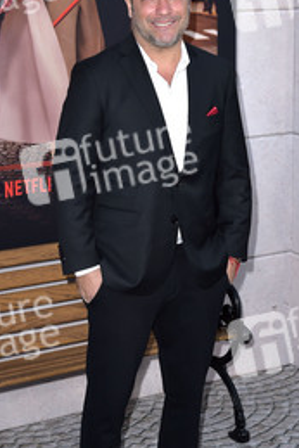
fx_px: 921
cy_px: 251
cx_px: 160
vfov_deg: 27.3
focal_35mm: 74
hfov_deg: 18.4
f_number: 6.3
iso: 320
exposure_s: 1/250
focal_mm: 48
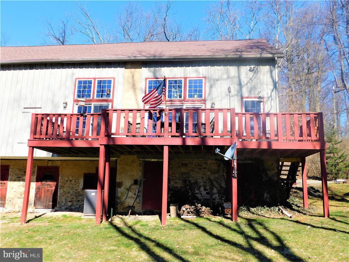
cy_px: 131
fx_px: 302
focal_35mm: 30
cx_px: 174
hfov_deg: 60.0
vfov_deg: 46.8
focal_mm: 5.3
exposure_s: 1/800
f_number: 3.2
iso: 125
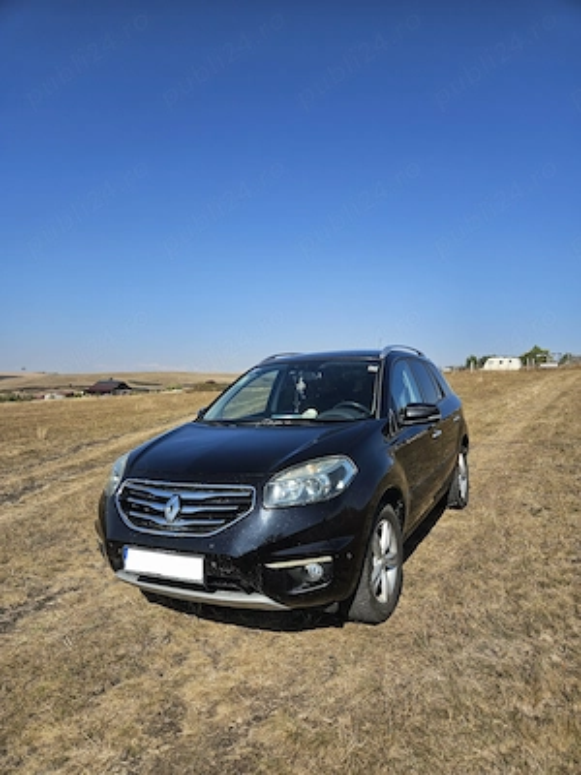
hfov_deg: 58.9
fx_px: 515
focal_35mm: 23
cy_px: 388
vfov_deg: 73.9
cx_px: 290
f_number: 1.8
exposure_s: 1/2500
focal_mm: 5.4
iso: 25
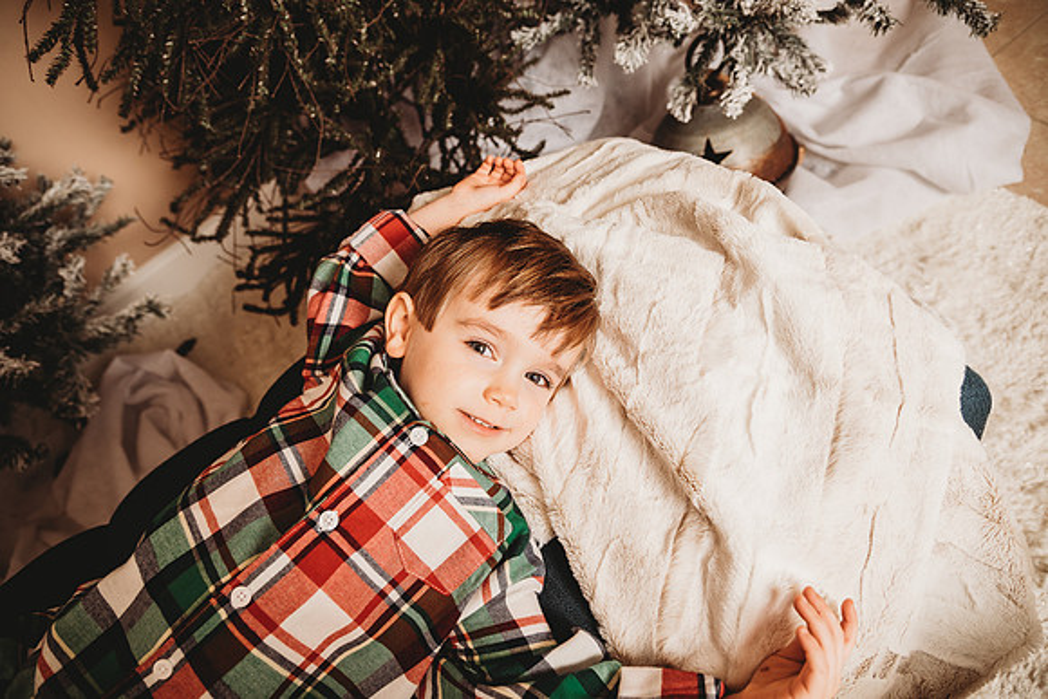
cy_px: 350
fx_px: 699
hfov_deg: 73.7
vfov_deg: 53.2
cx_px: 524
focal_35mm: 24
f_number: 4
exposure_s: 1/160
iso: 100
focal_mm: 24
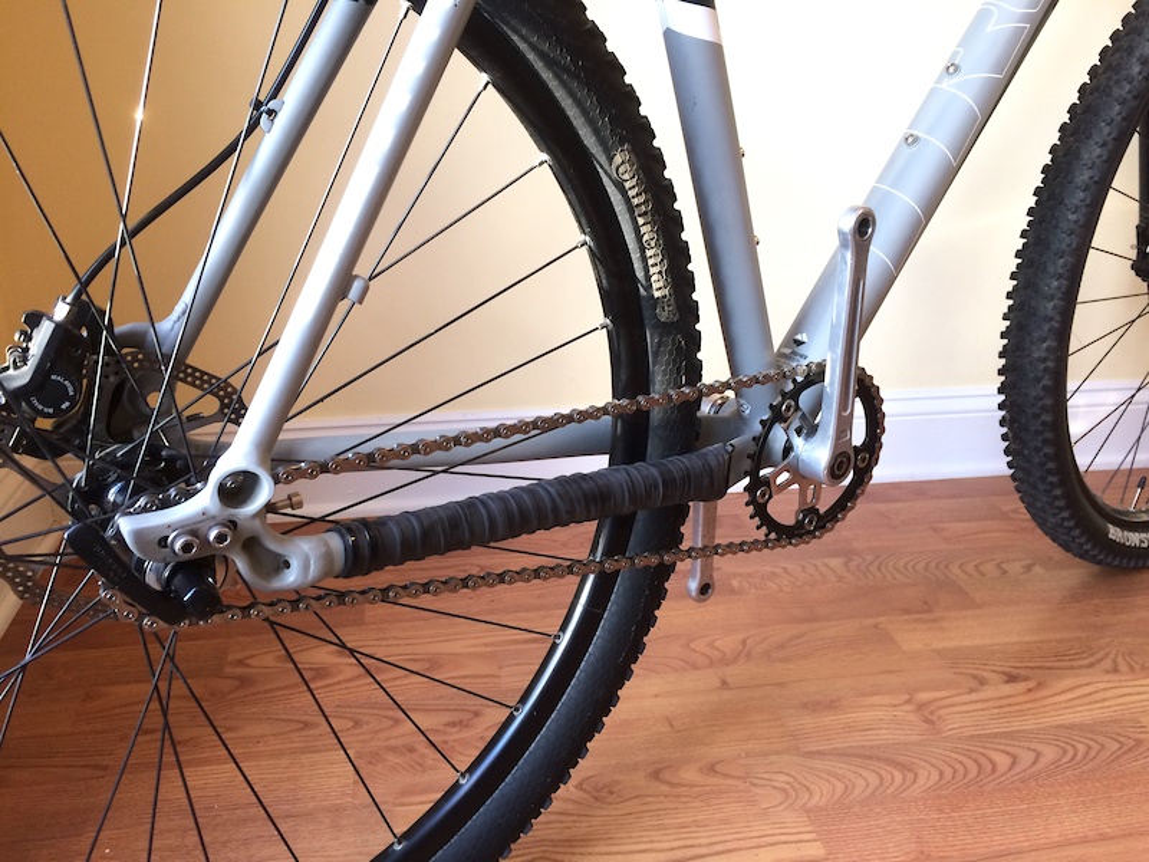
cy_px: 431
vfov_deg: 48.2
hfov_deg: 61.7
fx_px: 963
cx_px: 574
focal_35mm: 29
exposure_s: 1/30
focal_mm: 4.15
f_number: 2.2
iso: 64
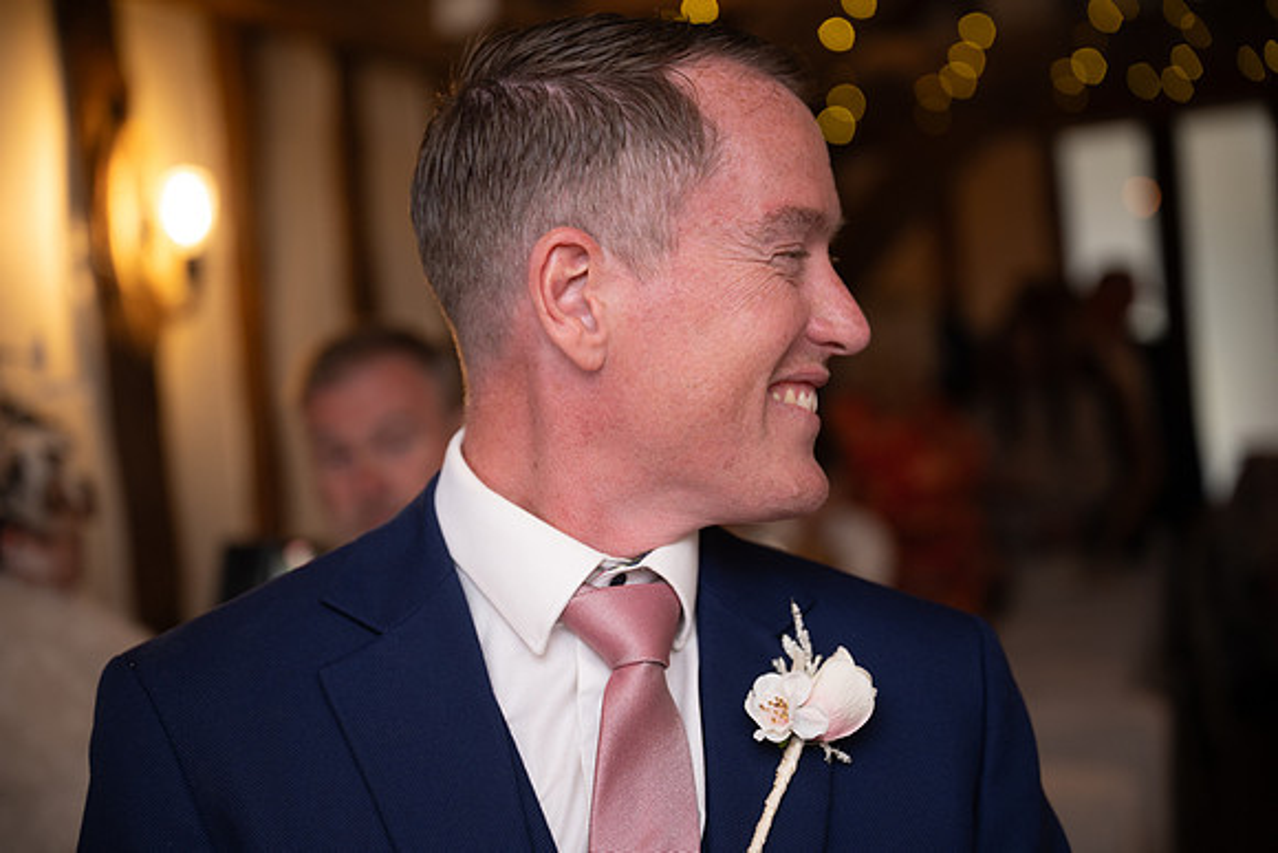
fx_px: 2485
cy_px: 426
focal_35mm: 70
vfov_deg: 19.5
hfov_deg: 28.8
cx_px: 639
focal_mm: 70
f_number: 3.2
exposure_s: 1/125
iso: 640
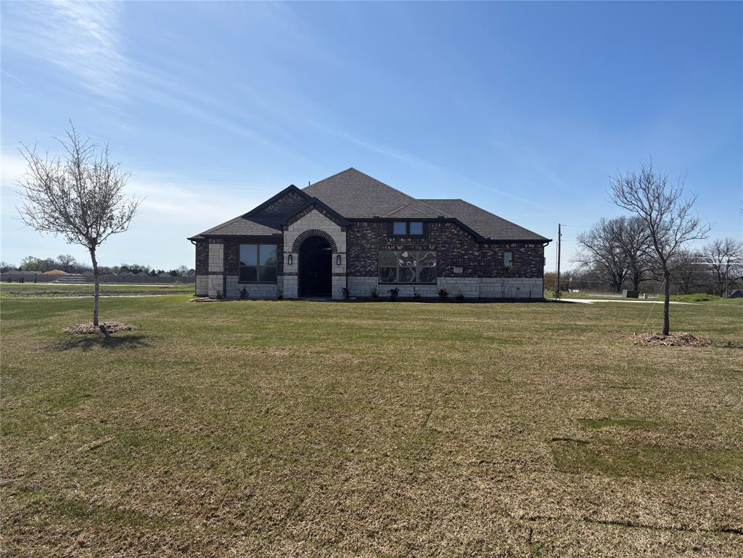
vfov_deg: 53.1
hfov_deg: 67.3
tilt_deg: -0.7
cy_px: 279
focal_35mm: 26
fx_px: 558
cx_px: 372
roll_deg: -0.2
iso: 50
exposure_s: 1/6329
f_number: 1.6
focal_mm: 5.96
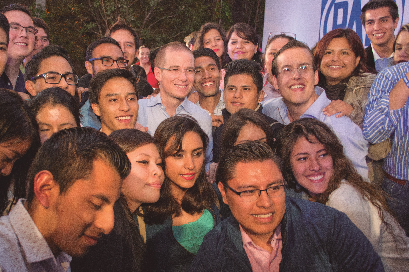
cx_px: 204
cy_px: 136
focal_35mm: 27
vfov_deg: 47.9
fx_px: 307
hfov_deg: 67.4
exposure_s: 1/125
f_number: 3.5
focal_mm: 18
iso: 1600
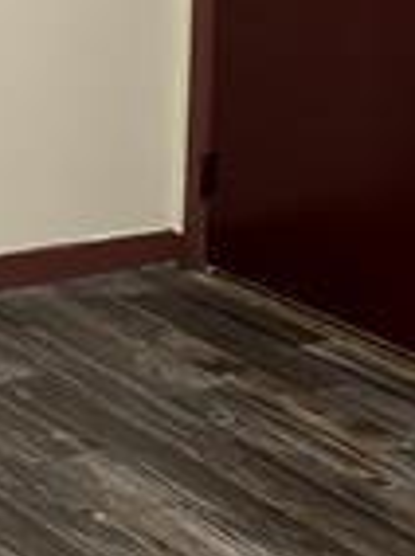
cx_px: -16
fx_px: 2084
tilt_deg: -9.2
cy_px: 23
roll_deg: -1.0
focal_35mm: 130
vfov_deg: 15.0
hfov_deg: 11.2
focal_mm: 6.76
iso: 640
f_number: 1.78
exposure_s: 1/60
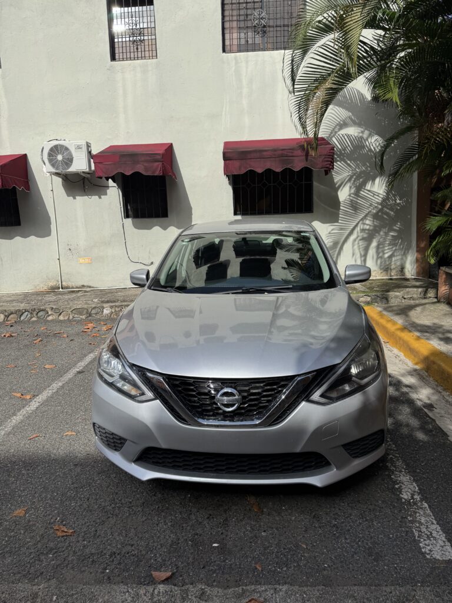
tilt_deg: -9.7
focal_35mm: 24
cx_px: 226
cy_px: 302
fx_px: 418
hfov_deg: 56.8
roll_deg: +2.8
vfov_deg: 71.6
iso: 80
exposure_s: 1/5348
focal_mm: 6.76
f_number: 1.78
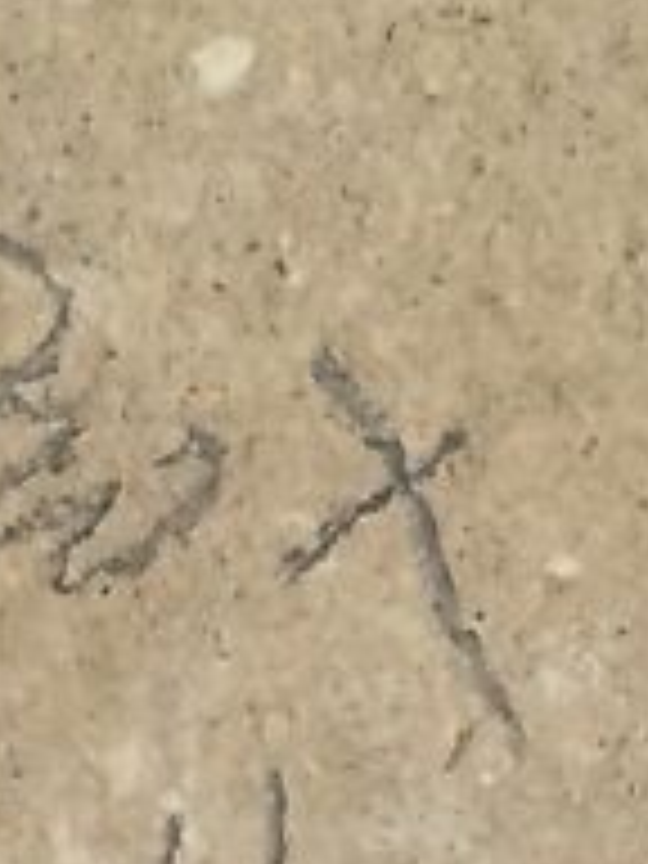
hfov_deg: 8.2
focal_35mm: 181
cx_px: 248
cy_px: 1858
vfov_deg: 9.9
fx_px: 4518
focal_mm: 4.15
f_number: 2.2
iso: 80
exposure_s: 1/30
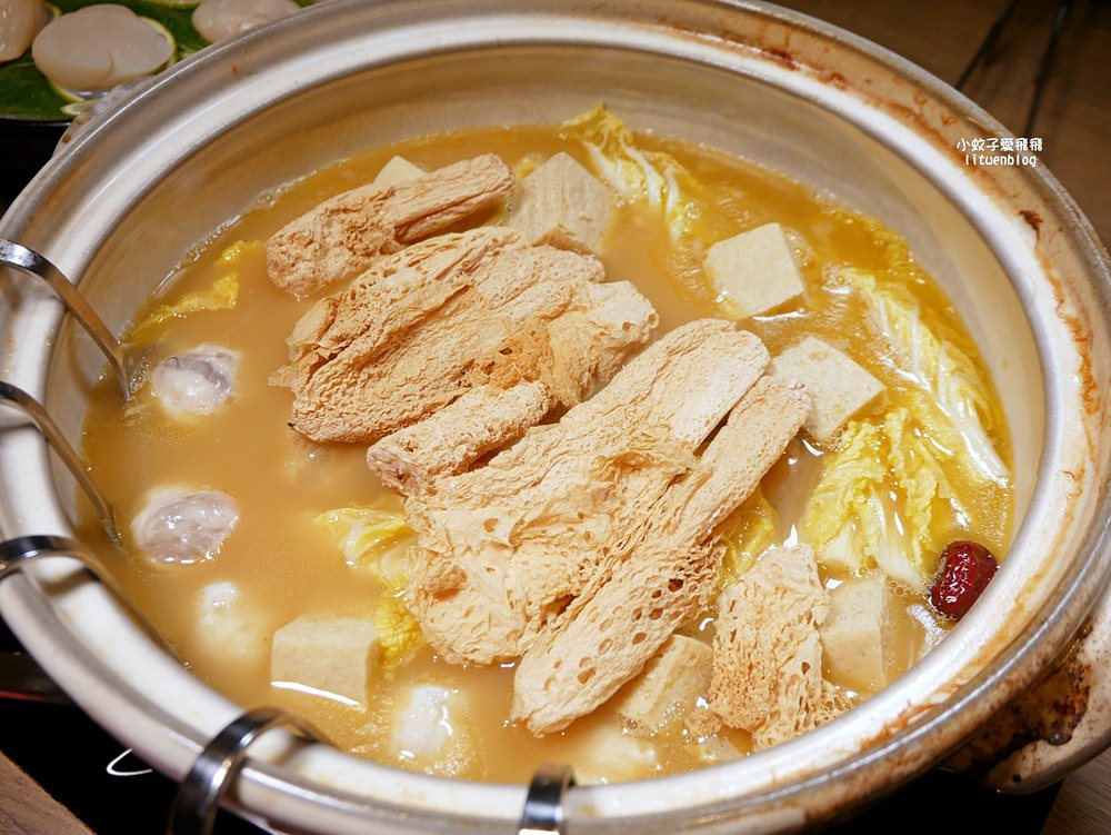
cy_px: 418
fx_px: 1156
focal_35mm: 36
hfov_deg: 51.3
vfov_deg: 39.7
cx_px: 556
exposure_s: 1/500
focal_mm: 18
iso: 200
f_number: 4.2
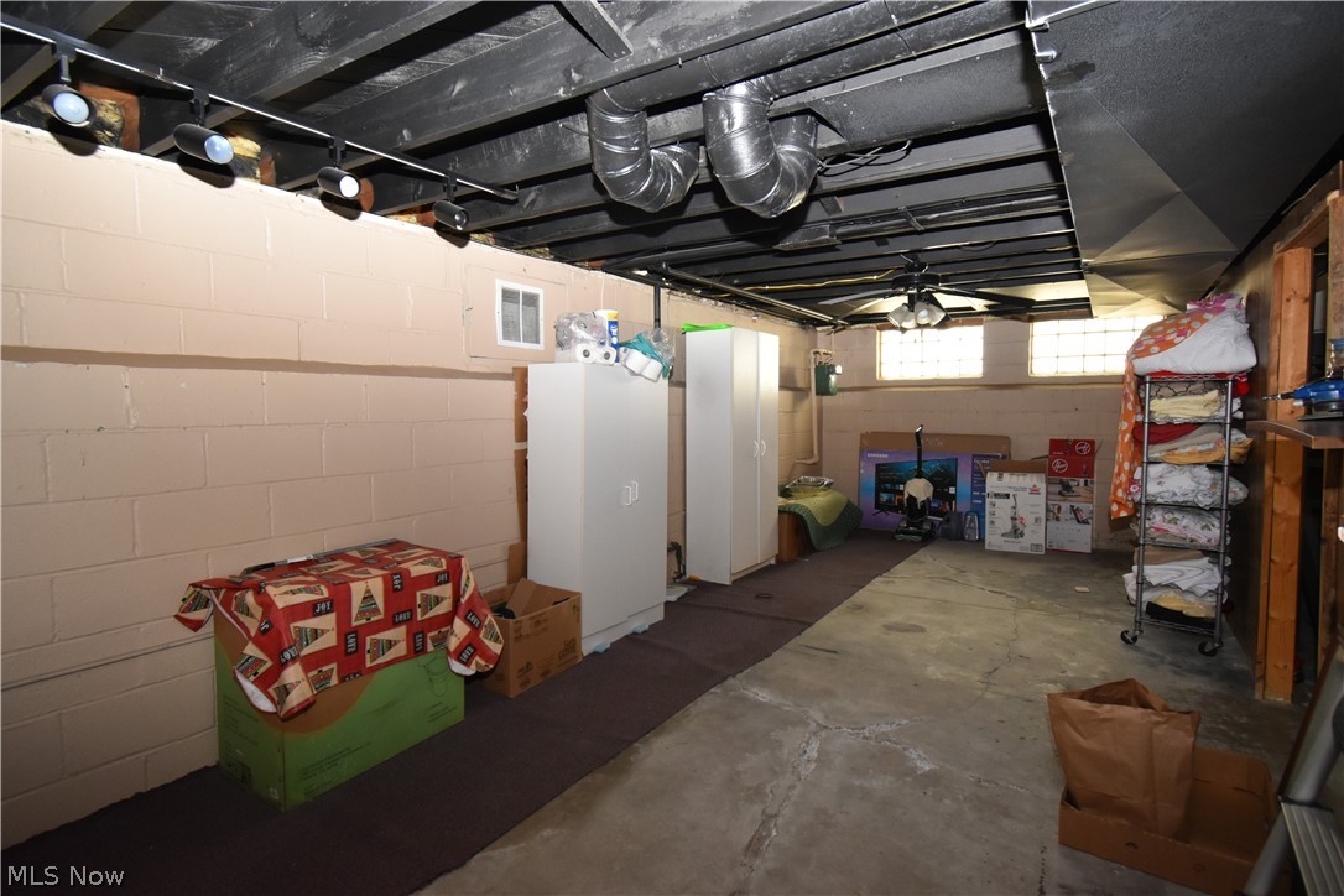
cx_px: 672
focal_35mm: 17
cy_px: 448
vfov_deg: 69.7
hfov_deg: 92.4
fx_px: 644
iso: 1400
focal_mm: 11.5
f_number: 4.8
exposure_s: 1/125
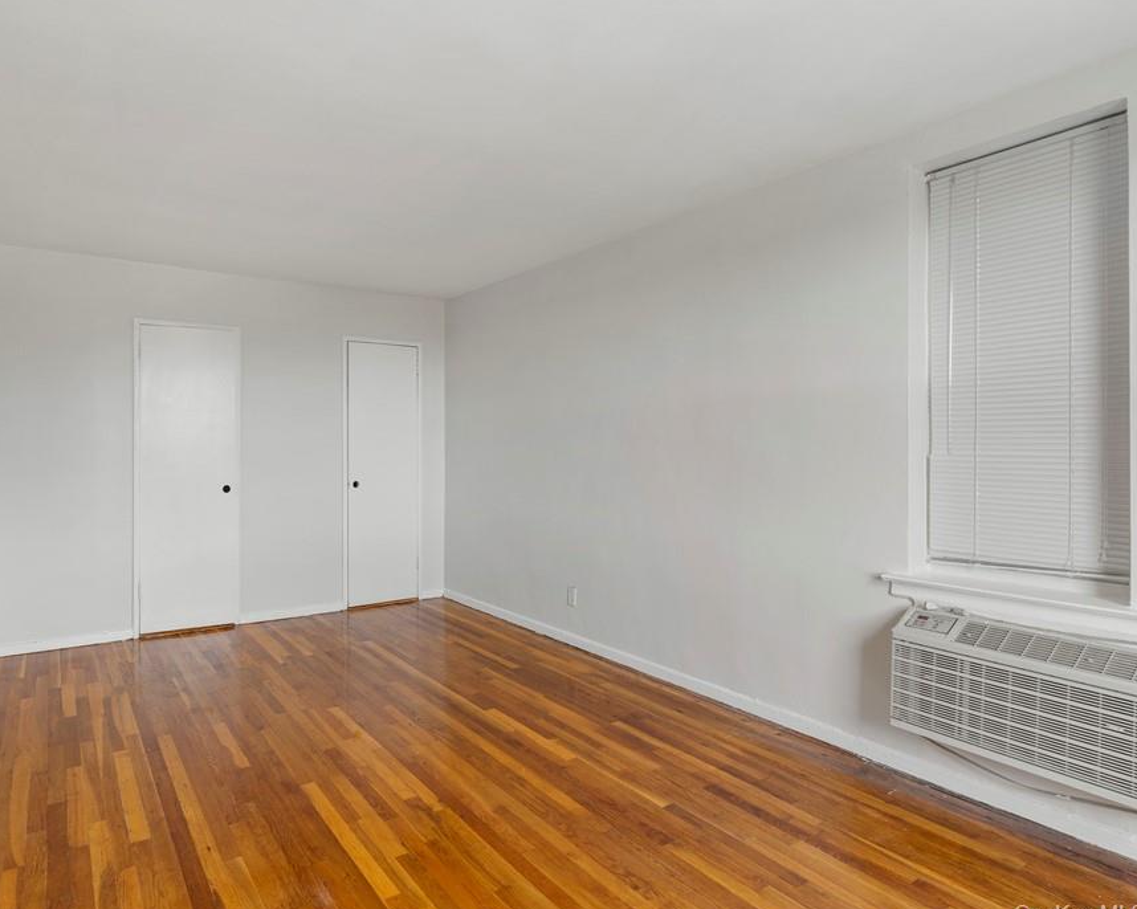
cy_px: 453
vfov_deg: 70.8
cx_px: 439
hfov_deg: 82.0
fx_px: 639
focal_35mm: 19
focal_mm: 16
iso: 400
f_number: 8
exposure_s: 1/3
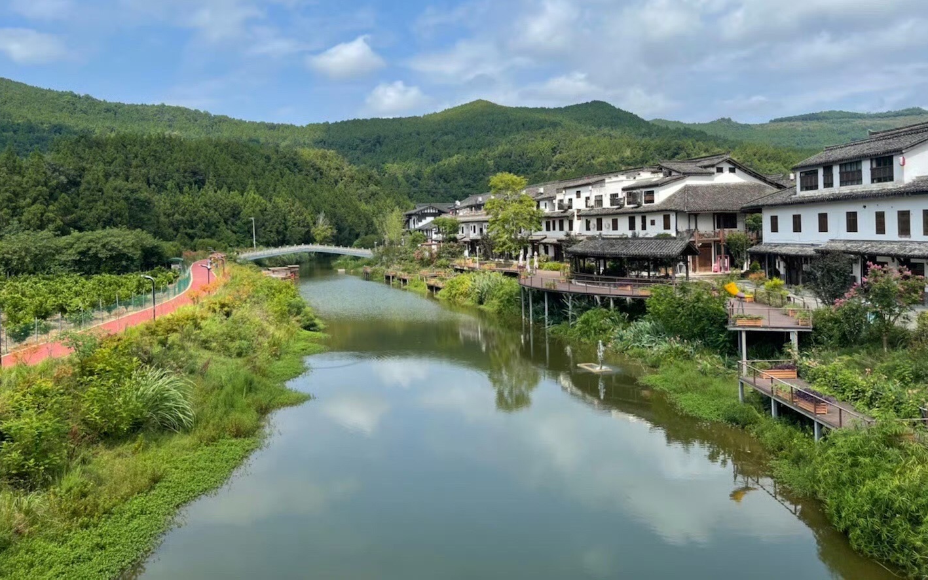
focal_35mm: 28
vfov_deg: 44.3
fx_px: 708
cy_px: 227
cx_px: 466
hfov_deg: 66.5
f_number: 1.6
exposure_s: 1/3559
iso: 32
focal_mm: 5.1
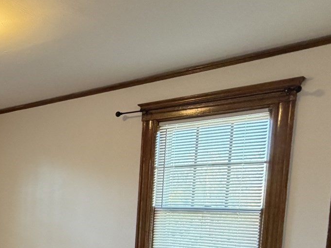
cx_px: -34
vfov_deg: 32.1
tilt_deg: -5.3
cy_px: 237
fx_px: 402
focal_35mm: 42
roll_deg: -1.6
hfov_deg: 37.4
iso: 250
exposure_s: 1/120
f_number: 2.2
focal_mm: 2.22
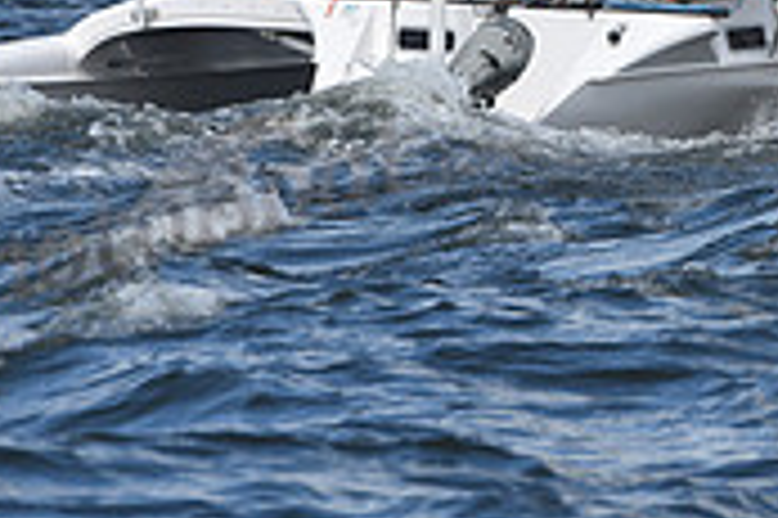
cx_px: 774
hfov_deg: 3.1
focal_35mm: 671
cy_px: -88
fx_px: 14487
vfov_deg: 2.0
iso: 250
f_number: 9
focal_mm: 200
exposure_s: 1/1000
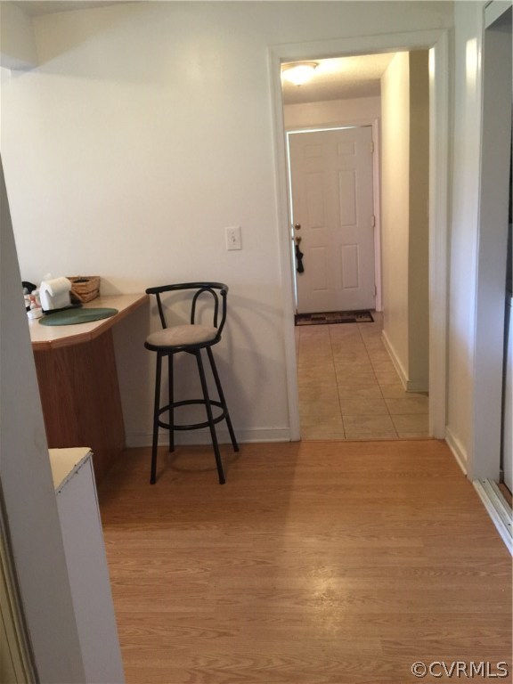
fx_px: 573
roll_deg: +3.9
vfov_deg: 61.7
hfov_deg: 48.2
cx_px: 256
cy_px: 342
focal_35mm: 29
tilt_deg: -13.1
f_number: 2.2
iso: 125
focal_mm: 4.15
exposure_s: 1/15
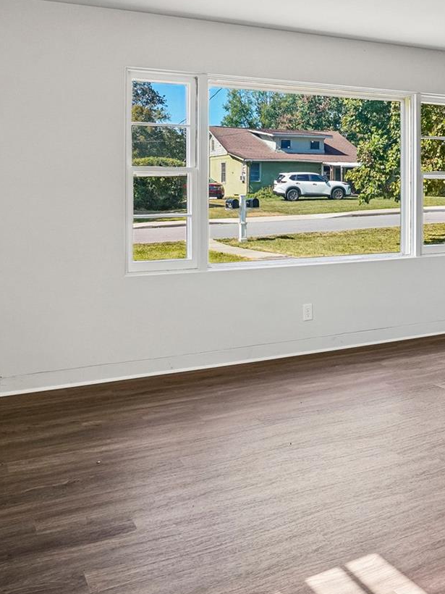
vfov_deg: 50.3
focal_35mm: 36
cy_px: 189
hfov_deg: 38.6
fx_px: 617
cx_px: 334
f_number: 8
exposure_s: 1/30
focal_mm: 10
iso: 125
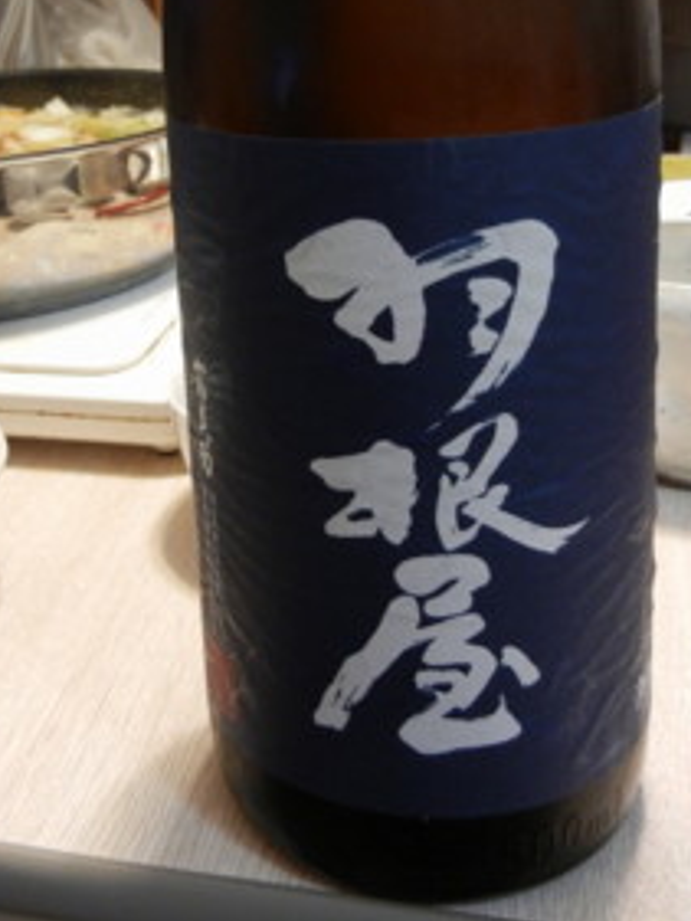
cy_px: 193
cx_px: 196
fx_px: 1277
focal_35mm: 48
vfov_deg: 38.3
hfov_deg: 29.9
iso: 400
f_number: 3.5
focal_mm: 5.4
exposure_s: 1/3.7
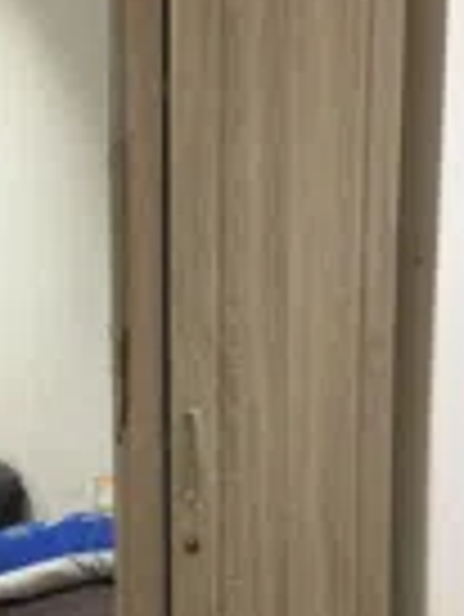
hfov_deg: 20.8
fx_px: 1249
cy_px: 378
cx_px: 90
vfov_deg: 27.7
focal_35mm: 70
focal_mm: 6.76
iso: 400
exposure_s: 1/50
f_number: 1.78
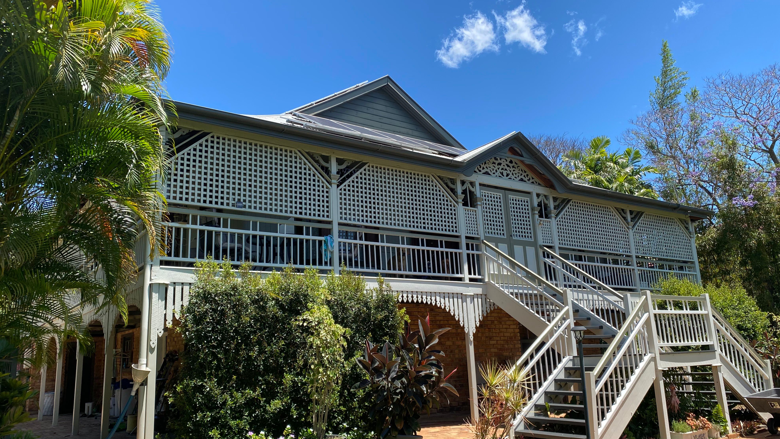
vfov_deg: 40.2
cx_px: 383
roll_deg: +2.1
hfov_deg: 66.1
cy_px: 222
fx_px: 600
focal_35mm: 29
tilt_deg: +10.4
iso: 32
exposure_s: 1/1447
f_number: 1.8
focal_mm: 4.25
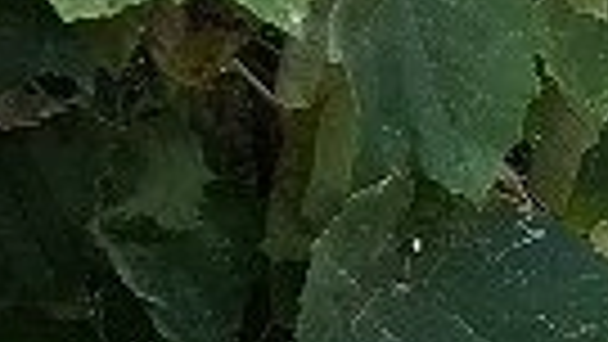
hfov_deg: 9.5
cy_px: 90
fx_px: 2983
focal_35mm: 185
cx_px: 1734
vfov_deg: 6.6
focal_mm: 5.54
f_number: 1.8
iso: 40
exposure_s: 1/1111
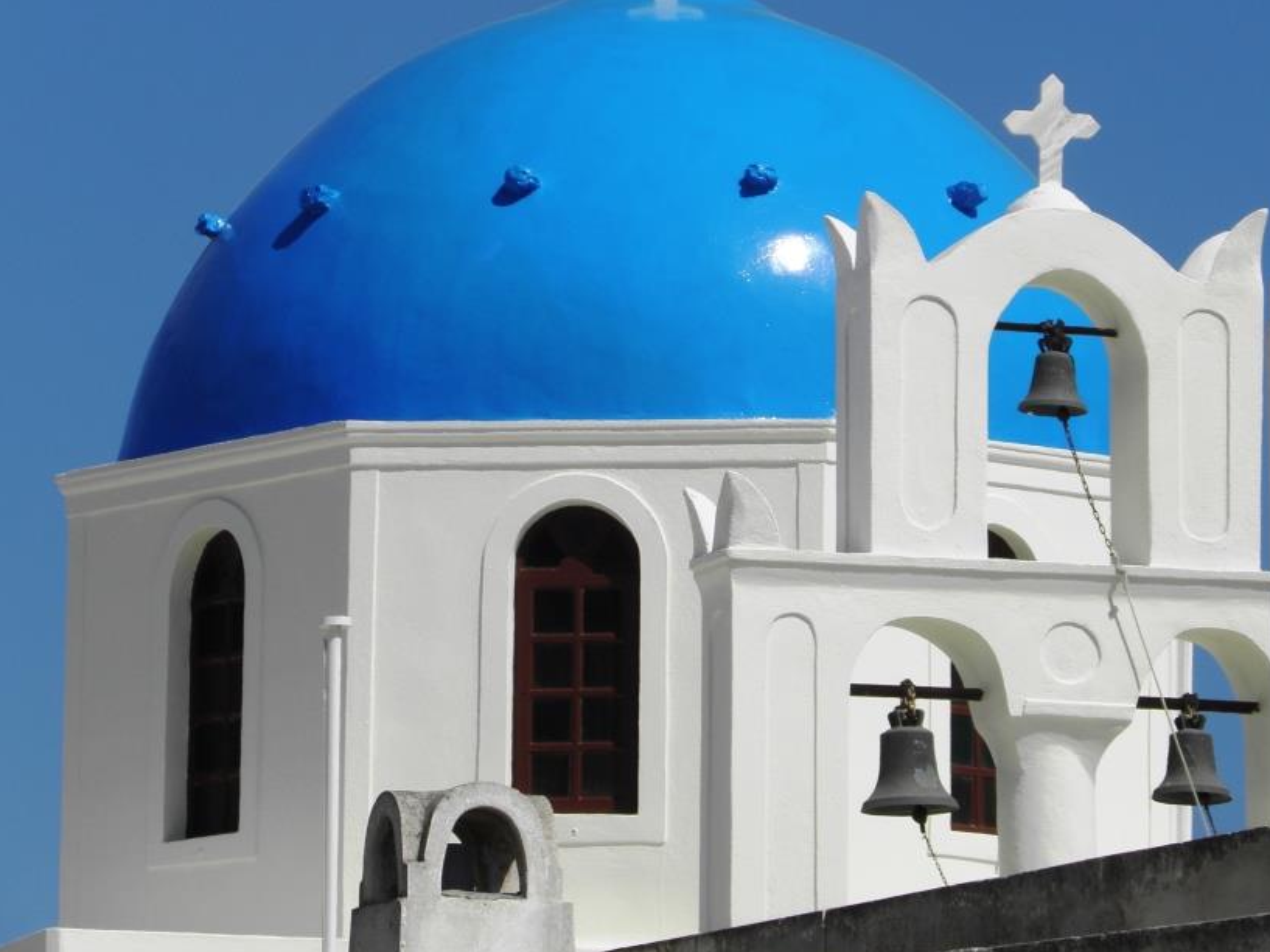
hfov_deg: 5.9
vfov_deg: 4.4
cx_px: 717
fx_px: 12329
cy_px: 370
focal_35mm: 336
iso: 64
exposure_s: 1/640
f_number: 5.6
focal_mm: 47.71
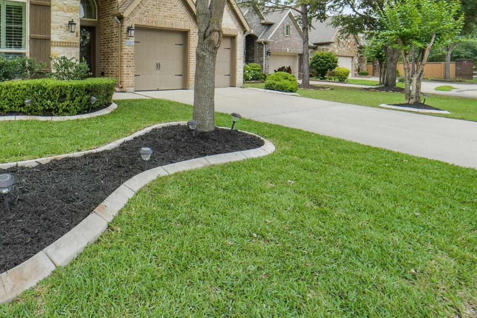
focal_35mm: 24
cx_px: 100
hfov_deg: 67.3
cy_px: 73
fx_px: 318
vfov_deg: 50.6
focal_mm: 14
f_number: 11
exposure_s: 1/500
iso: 500
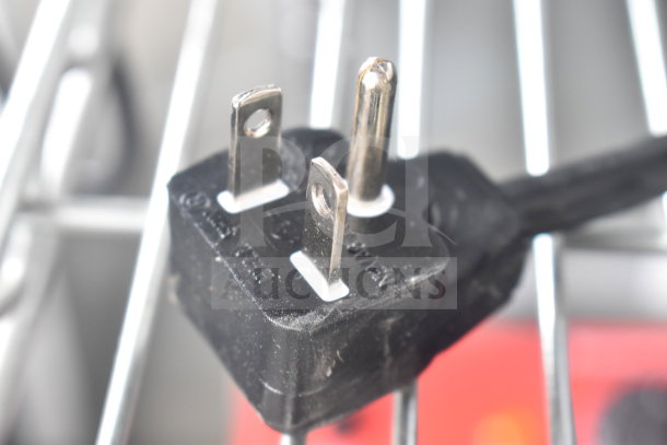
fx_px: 1529
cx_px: 334
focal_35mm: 82
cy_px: 222
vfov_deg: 16.6
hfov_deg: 24.6
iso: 1400
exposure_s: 1/100
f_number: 5.6
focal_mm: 55
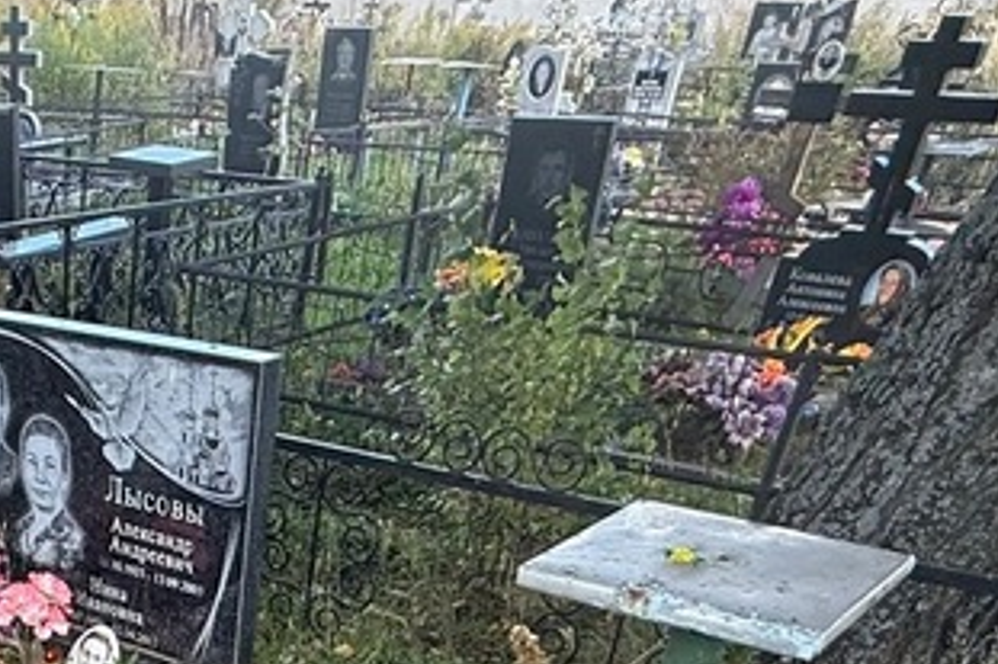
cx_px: -55
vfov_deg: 22.9
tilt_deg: -34.3
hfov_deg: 36.0
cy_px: 988
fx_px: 1330
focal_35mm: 48
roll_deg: -1.4
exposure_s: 1/182
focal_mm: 2.22
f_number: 2.2
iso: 50
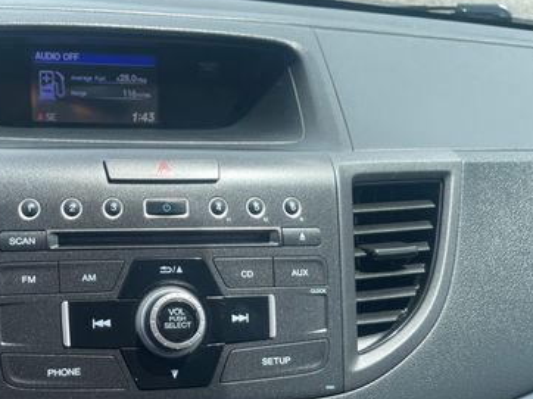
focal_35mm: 46
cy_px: 272
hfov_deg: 40.6
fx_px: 708
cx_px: 166
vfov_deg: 31.2
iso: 32
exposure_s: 1/704
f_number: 1.6
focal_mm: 5.1
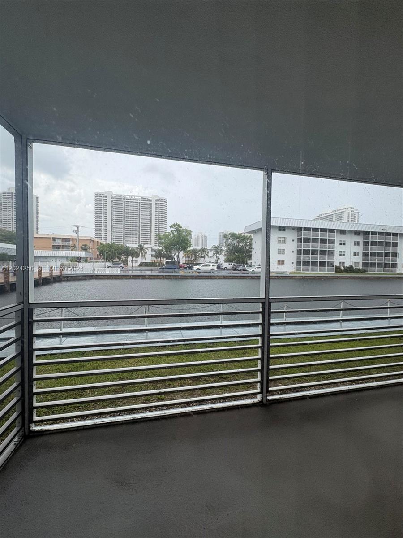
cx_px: 202
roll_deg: -0.8
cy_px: 269
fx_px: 217
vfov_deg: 102.1
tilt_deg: -0.9
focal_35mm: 14
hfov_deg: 85.7
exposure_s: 1/537
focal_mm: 2.22
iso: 40
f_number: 2.2
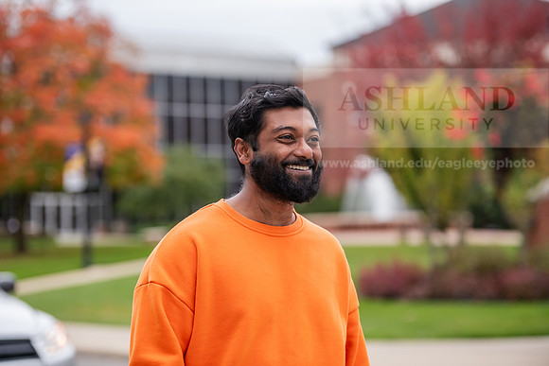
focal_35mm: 102
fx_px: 1556
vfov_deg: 13.4
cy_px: 183
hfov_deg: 20.0
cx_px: 274
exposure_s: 1/500
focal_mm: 102
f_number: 3.2
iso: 200
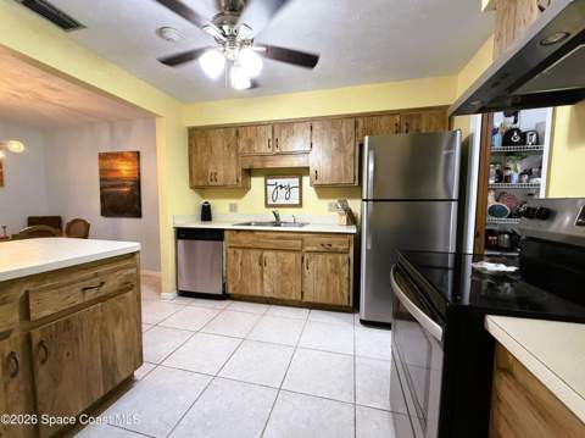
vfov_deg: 85.6
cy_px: 219
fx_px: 236
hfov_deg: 102.1
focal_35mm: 14
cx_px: 292
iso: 500
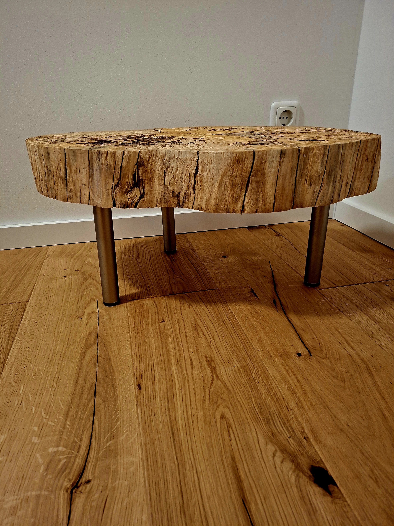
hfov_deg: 58.9
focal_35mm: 23
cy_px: 263
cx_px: 197
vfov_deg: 73.9
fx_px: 349
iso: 400
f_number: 1.8
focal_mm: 5.54
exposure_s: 1/25
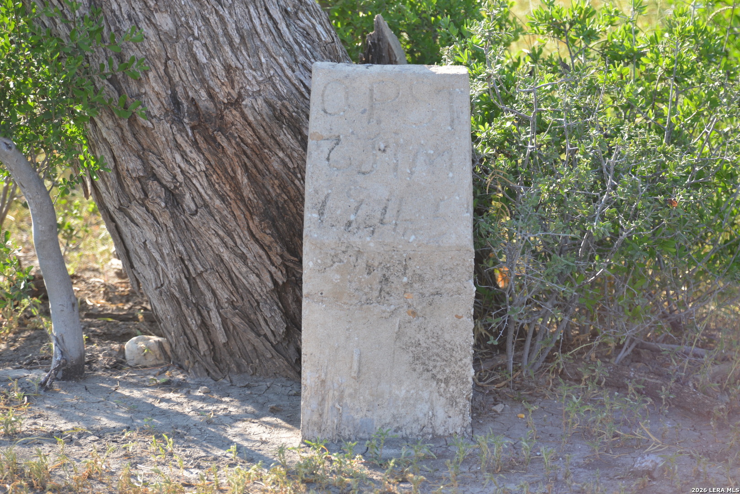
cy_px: 247
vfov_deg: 6.5
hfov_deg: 9.8
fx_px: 4318
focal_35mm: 210
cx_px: 370
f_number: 6.3
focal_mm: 210
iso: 400
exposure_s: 1/250
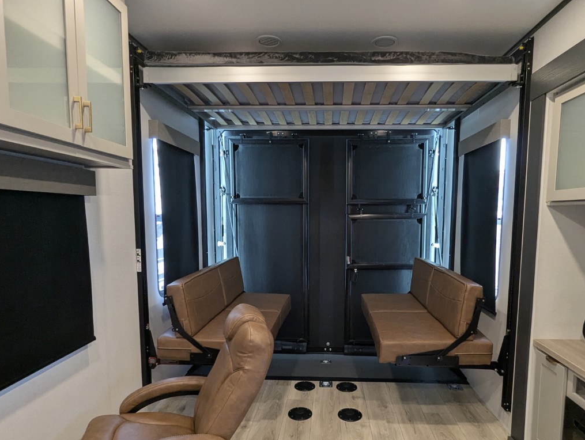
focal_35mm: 22
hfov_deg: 76.2
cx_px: 315
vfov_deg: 60.9
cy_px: 251
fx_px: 372
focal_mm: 2.35
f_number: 2.2
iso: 174
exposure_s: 1/35.1
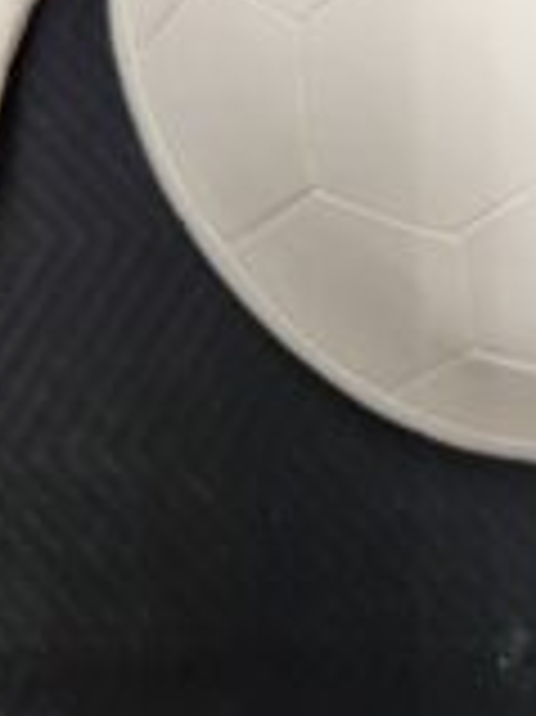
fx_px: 1199
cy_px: -68
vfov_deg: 29.9
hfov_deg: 24.6
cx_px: 464
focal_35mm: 58
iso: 200
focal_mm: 5.4
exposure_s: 1/120
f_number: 1.8
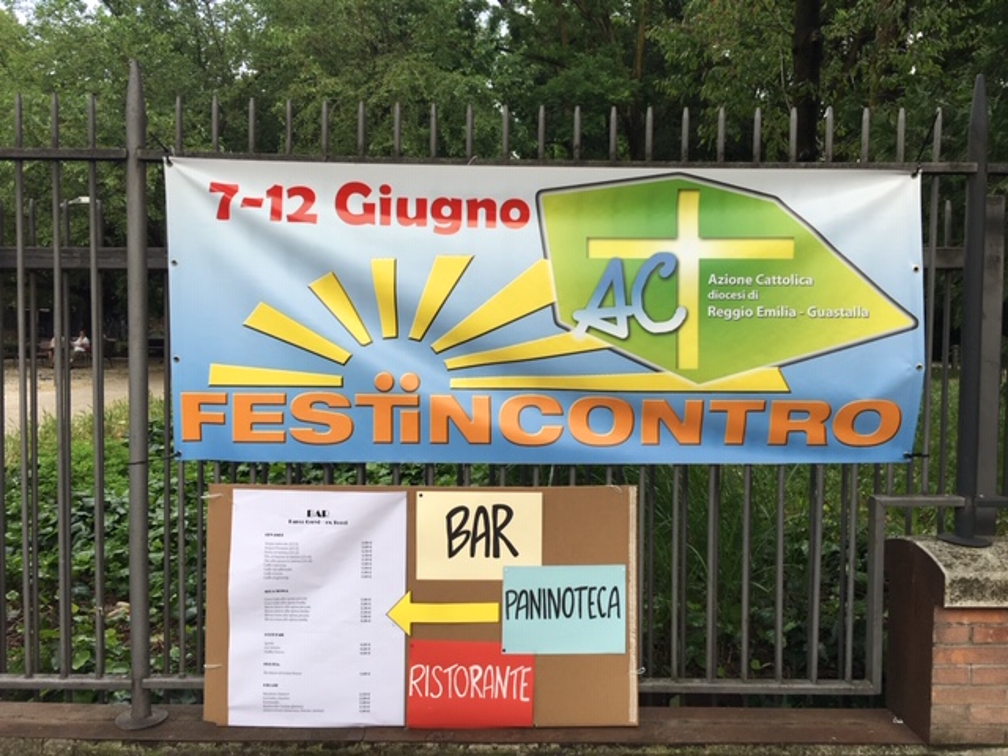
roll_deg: -0.9
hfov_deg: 61.7
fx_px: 844
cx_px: 504
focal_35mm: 29
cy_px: 378
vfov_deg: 48.2
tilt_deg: -2.9
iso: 25
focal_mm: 4.15
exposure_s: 1/285
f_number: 2.2
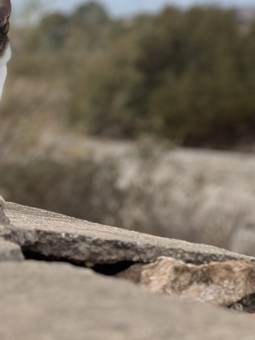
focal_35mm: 180
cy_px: -49
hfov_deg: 8.2
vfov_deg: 10.8
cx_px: -37
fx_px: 1768
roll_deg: -3.1
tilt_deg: +4.2
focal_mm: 9
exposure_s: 1/392
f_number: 2.8
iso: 32
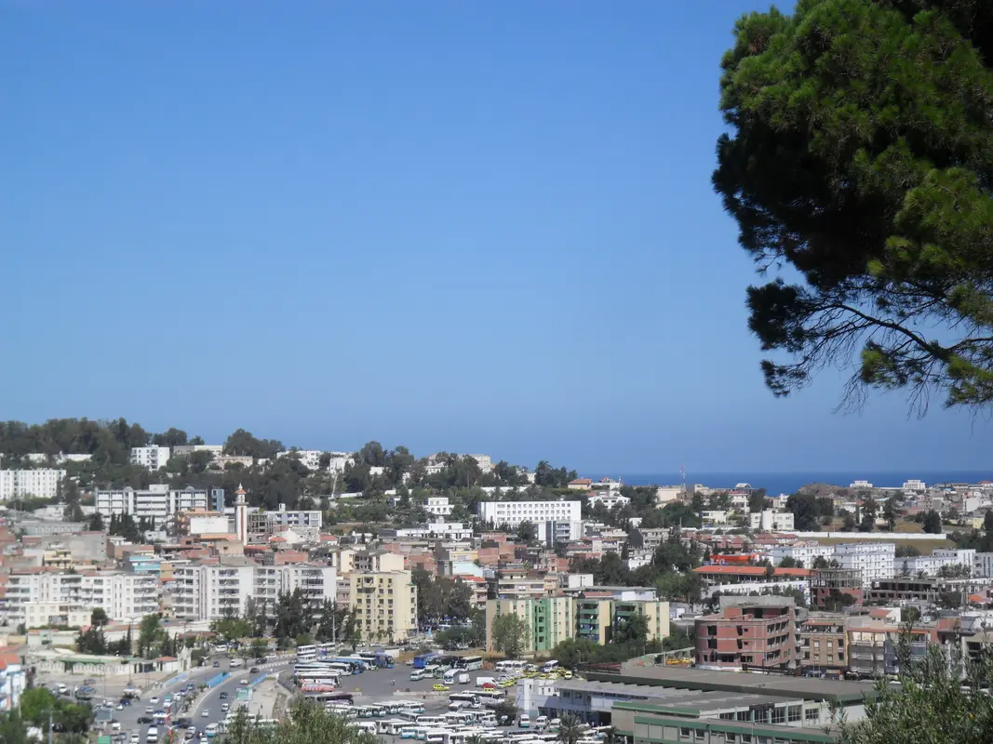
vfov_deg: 17.4
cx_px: 496
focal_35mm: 85
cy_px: 372
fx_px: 2438
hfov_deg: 23.0
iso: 80
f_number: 5
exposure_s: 1/750
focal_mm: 15.3
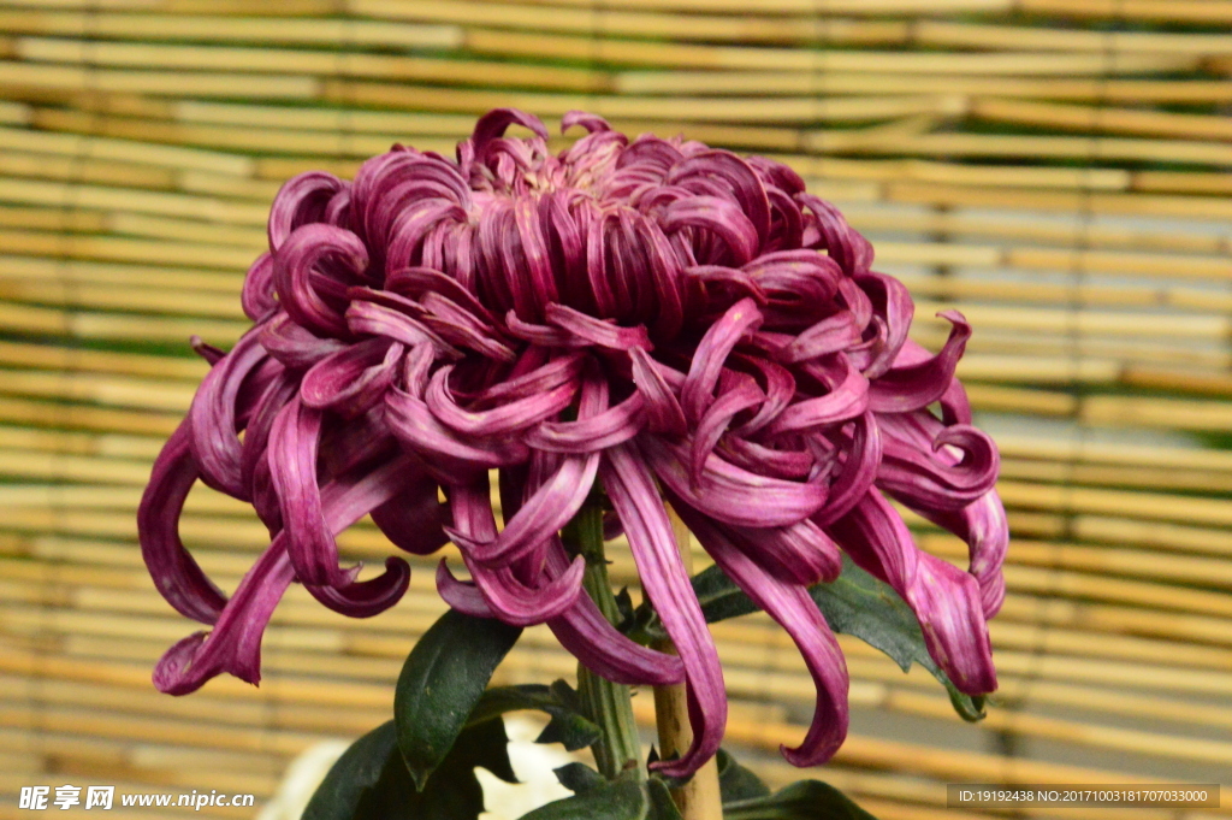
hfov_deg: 12.5
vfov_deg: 8.3
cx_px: 616
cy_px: 410
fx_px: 5642
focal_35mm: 165
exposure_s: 1/25
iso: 6400
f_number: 18
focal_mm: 110
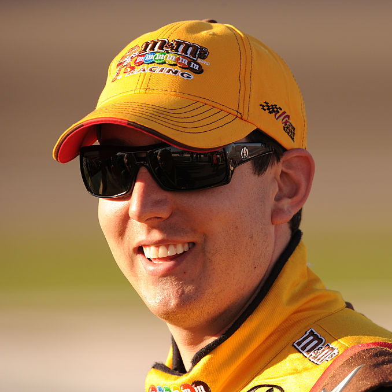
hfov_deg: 3.4
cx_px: 278
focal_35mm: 513
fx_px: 6573
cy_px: 196
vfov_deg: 3.4
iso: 400
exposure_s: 1/1000
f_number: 6.3
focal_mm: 400
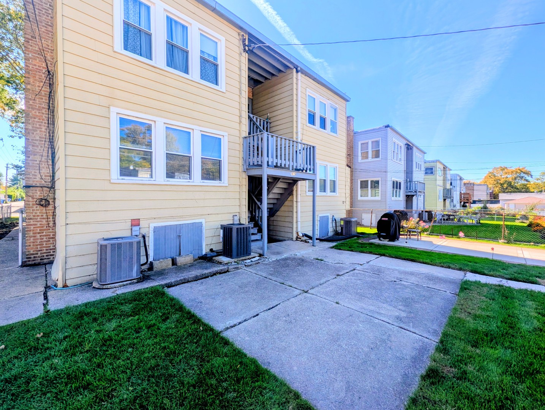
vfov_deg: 90.1
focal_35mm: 13
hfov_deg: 106.1
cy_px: 205
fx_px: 205
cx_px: 272
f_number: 2.2
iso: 48
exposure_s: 1/1106
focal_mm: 1.95
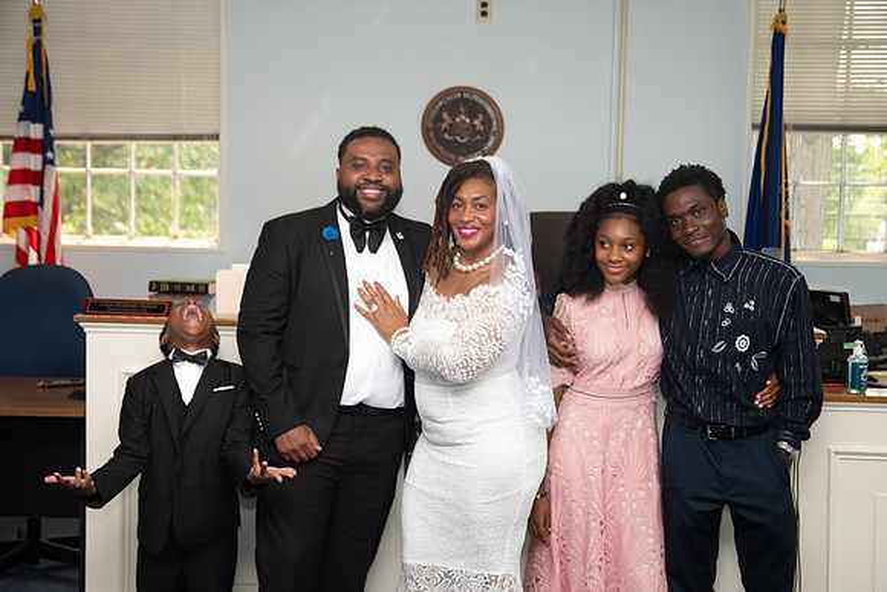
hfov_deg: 32.4
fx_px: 1528
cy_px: 296
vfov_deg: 21.9
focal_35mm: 62
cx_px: 444
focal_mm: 60
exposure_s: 1/160
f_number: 4.6
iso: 1000
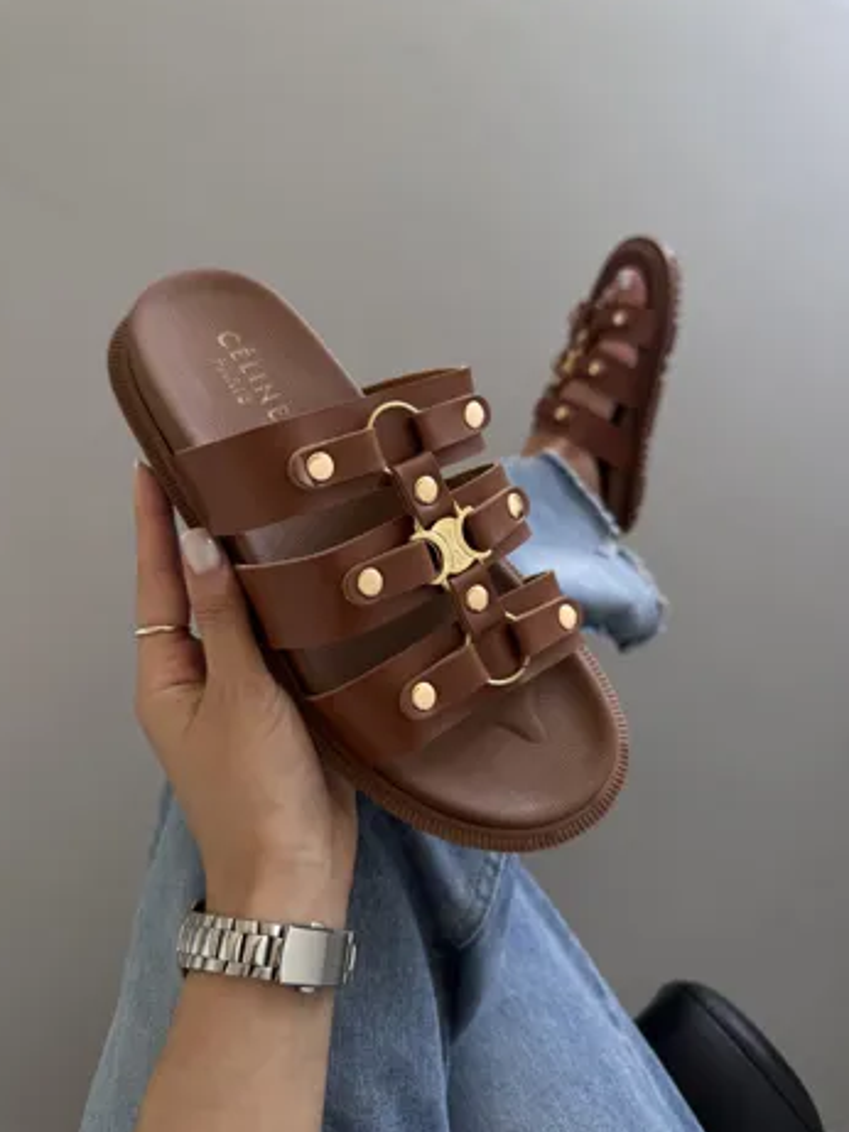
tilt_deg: -66.3
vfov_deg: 69.4
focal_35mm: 25
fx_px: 817
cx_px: 412
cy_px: 575
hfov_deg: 54.9
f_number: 1.78
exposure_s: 1/271
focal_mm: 6.76
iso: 64
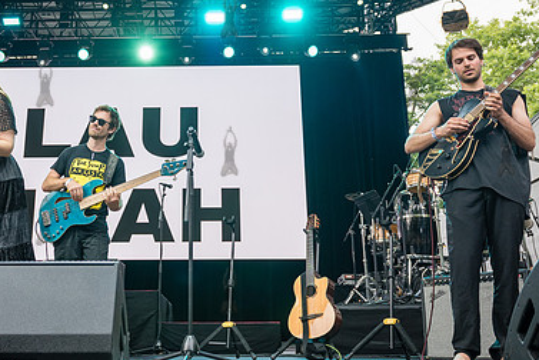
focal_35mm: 41
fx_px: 614
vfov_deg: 32.6
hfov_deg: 46.9
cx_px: 201
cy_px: 150
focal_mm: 24
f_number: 3.5
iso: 500
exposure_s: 1/500
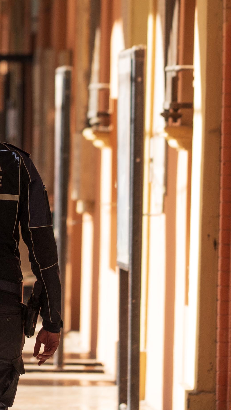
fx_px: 6415
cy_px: 1
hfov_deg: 2.1
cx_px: -87
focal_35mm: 589
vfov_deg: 3.7
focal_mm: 175
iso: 400
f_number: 4
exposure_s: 1/1000
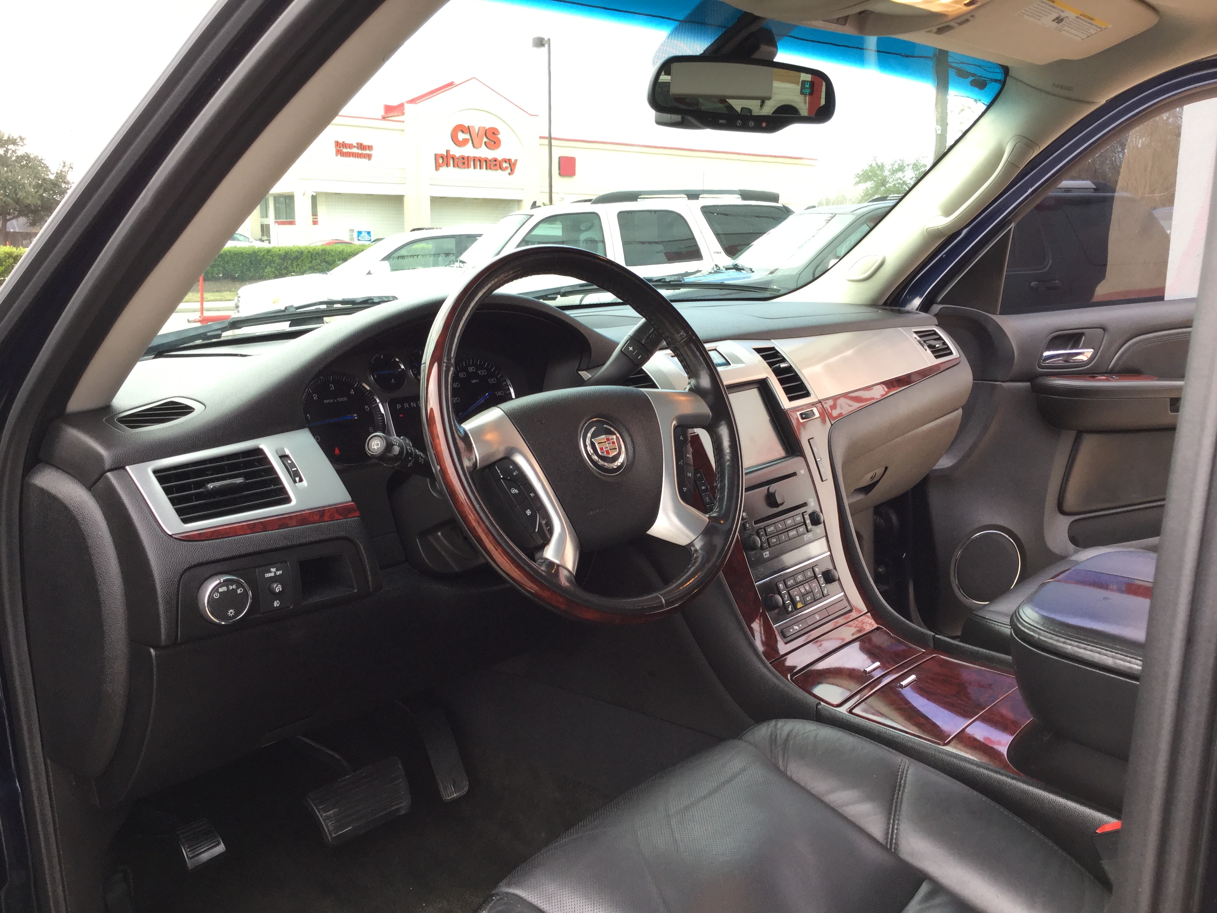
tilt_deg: -12.7
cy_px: 456
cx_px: 608
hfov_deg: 58.4
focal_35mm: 31
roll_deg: -0.4
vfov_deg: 45.4
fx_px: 1090
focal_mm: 3.3
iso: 40
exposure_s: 1/120
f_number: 2.4
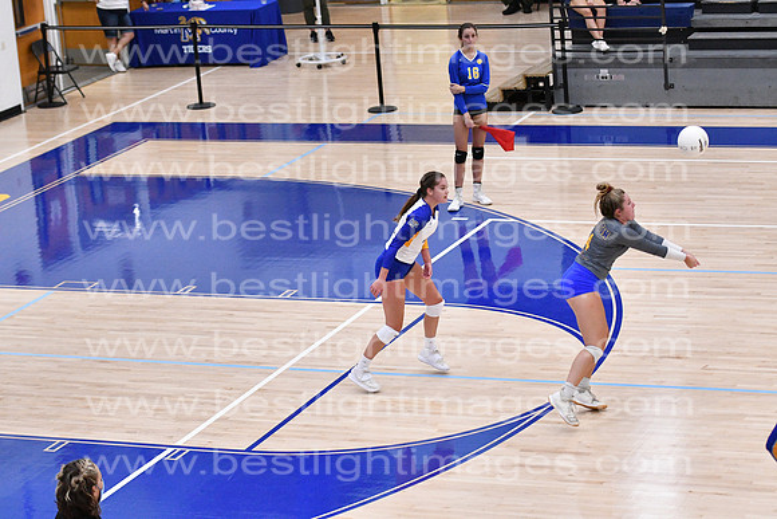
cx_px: 388
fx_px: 2429
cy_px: 260
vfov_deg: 12.2
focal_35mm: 112
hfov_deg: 18.2
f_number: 3.2
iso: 6400
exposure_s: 1/1000
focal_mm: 75
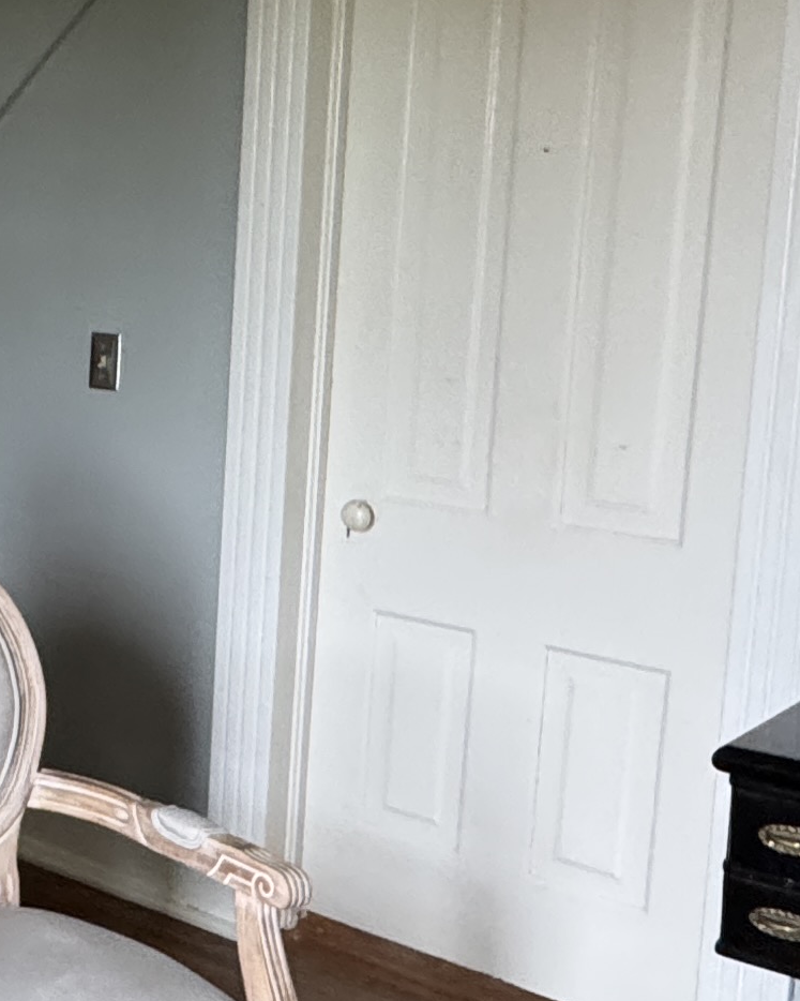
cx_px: -321
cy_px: 431
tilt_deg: -10.3
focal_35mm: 59
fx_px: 1746
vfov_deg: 31.9
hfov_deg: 22.3
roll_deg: -0.3
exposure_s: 1/79
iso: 320
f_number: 2.2
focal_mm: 2.22
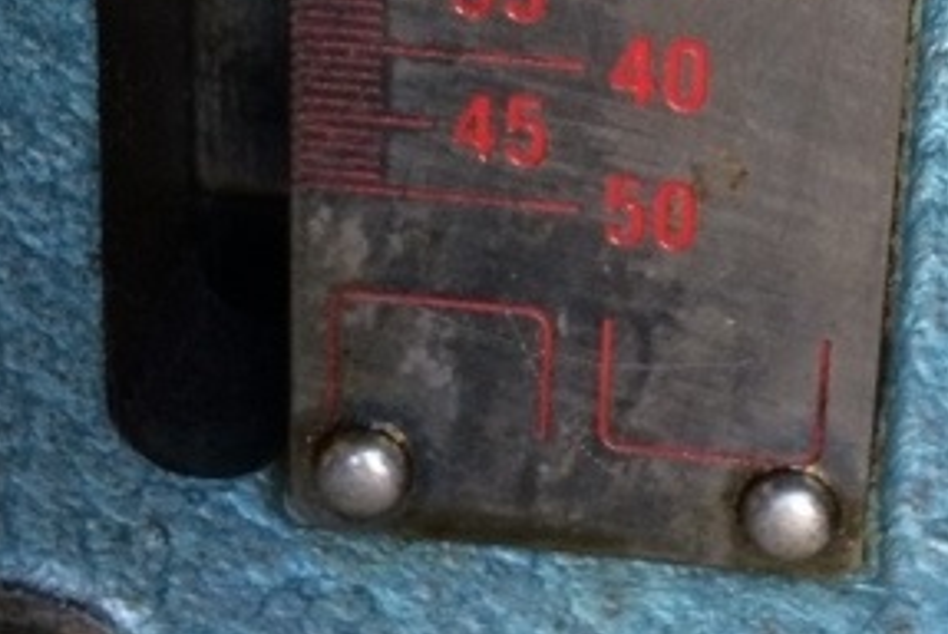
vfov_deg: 15.3
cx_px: 710
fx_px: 2214
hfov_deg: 23.9
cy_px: -261
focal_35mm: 84
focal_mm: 4.15
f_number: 2.2
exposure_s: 1/33
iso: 64
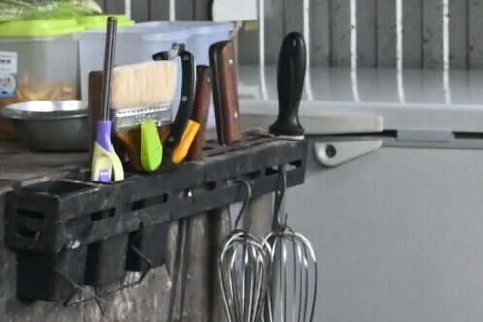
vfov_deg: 7.4
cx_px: 1115
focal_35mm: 186
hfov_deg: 9.9
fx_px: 2495
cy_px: 13
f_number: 4.2
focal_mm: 24
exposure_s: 1/125
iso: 2200
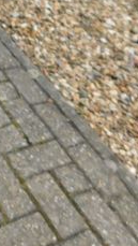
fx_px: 455
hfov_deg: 16.0
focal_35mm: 70
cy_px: 14
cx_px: -62
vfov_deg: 28.7
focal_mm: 4
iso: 125
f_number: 3
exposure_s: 1/1000
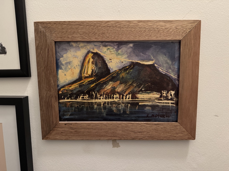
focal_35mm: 24
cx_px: 114
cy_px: 86
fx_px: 159
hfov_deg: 71.6
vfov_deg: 56.8
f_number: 1.78
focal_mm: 6.76
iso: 800
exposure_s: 1/33
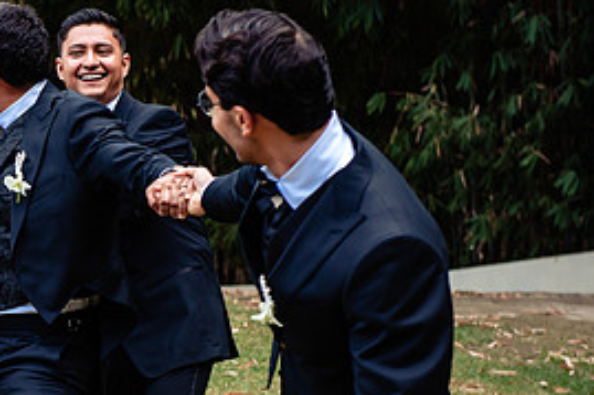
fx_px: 2490
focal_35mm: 151
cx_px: -42
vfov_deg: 9.1
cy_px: 284
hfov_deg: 13.4
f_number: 4.5
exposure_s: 1/160
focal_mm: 70
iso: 250
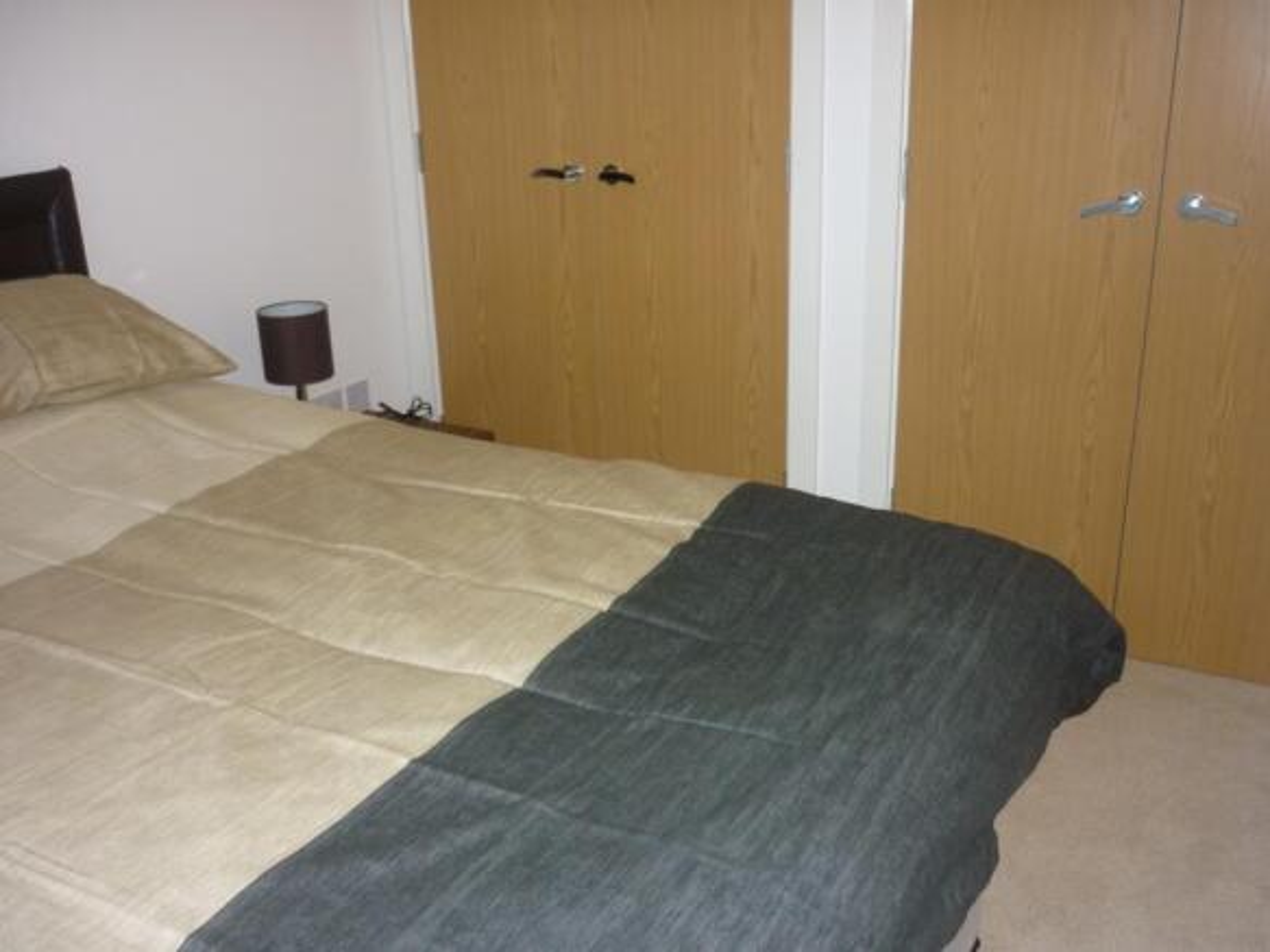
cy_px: 476
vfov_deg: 42.9
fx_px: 1210
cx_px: 635
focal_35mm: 33
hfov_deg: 55.4
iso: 125
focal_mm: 5.5
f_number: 2.8
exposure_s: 1/30
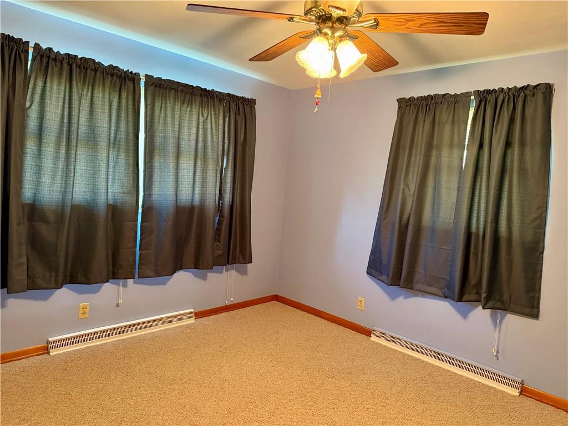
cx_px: 284
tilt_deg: -4.6
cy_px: 213
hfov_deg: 71.6
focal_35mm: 24
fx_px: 394
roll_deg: -4.0
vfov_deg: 56.8
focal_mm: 6.76
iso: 640
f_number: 1.78
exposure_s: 1/60
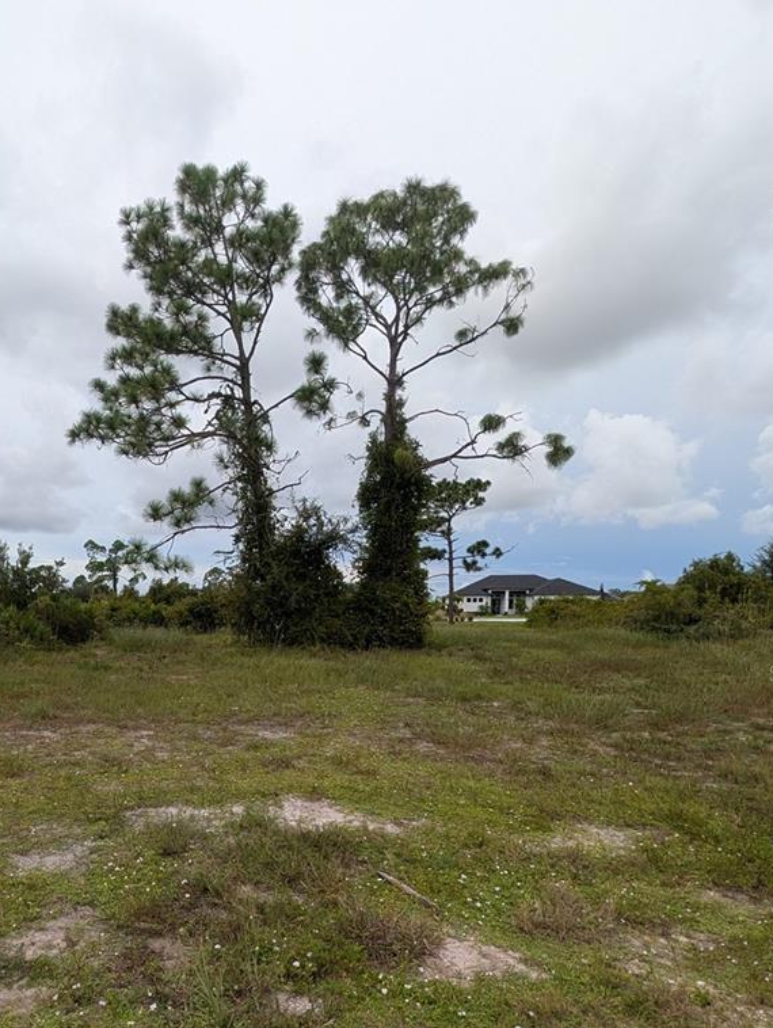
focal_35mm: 19
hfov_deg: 66.8
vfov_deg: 82.2
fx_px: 565
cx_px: 253
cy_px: 673
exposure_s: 1/2252
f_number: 1.7
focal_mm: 2.02
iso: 49
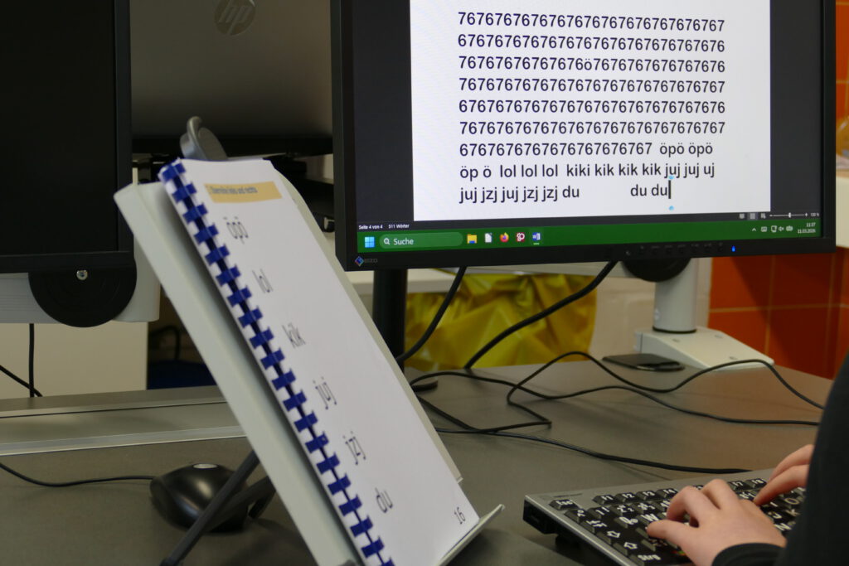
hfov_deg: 26.0
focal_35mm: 78
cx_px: 424
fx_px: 1840
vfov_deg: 17.5
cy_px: 283
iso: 400
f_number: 3.7
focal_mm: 28.55
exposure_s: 1/80
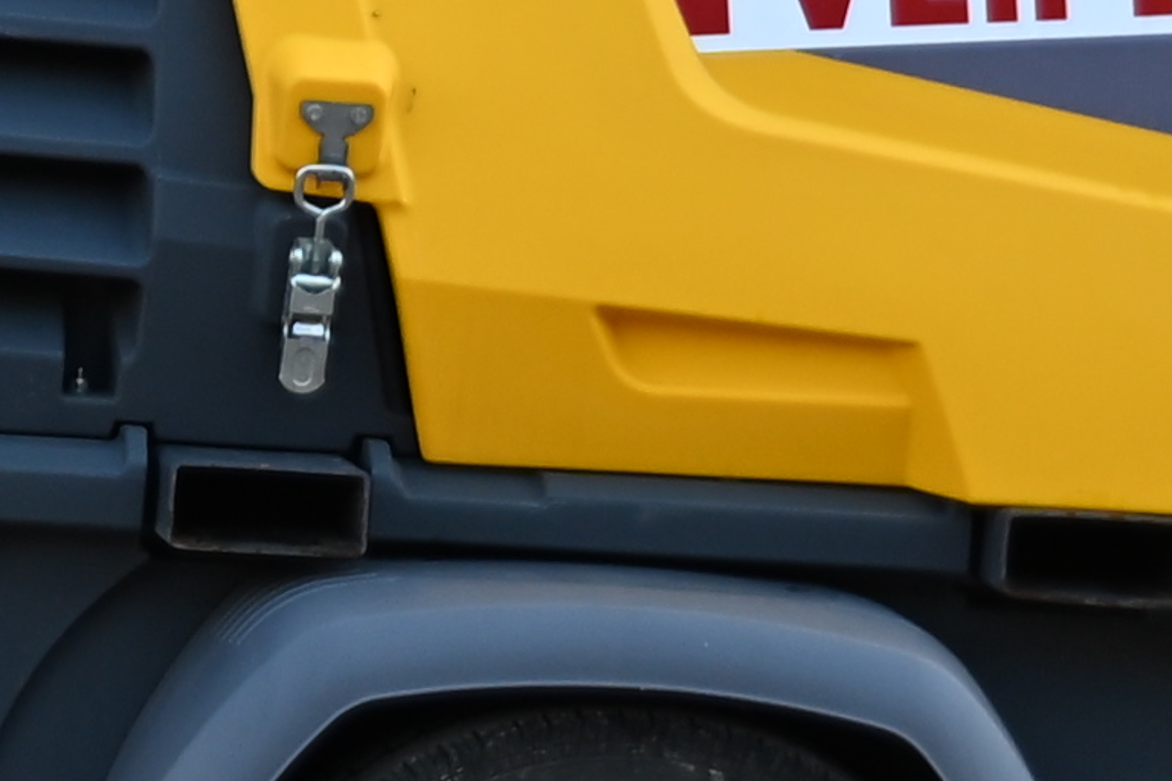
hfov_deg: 8.2
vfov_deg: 5.5
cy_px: -175
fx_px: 8106
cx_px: -322
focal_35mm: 249
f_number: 5
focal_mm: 32
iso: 200
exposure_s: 1/250
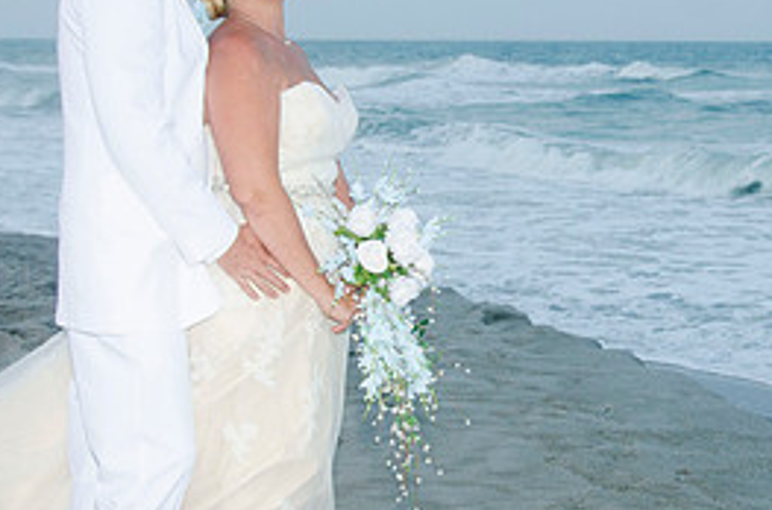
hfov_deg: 22.6
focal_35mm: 90
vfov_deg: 15.1
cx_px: 455
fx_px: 1925
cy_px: 240
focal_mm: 26
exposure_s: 1/80
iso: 200
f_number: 5.6
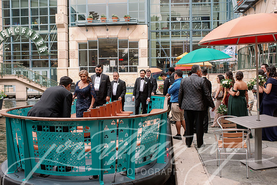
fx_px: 269
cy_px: 92
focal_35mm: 35
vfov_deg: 37.9
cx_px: 138
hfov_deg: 54.4
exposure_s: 1/640
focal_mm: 35
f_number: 4.5
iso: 200
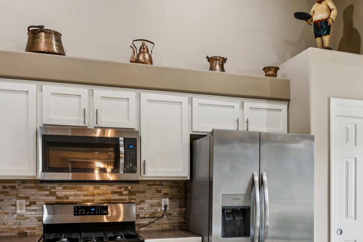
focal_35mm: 41
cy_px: 186
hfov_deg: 46.8
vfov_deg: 31.9
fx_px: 414
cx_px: 231
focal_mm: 15.4
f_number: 13
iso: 400
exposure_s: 1/4
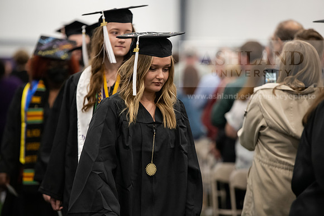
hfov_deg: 11.4
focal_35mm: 180
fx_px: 1620
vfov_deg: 7.6
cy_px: 108
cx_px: 162
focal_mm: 180
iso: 3200
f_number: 3.2
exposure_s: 1/200
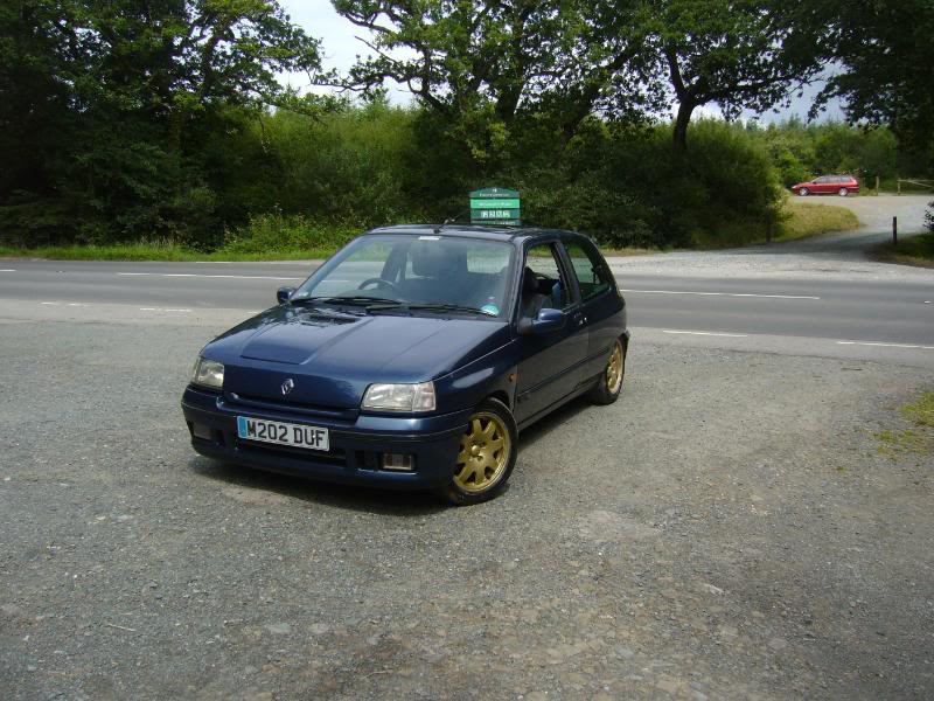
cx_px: 467
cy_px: 350
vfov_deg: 40.7
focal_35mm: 35
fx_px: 944
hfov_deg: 52.6
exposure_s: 1/320
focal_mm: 5.8
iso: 100
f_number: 5.6
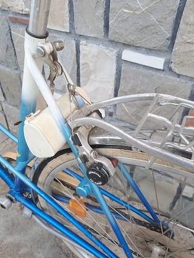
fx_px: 202
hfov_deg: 51.4
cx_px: 97
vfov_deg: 65.3
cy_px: 129
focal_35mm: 27
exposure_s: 1/50
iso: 50
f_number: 1.8
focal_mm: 4
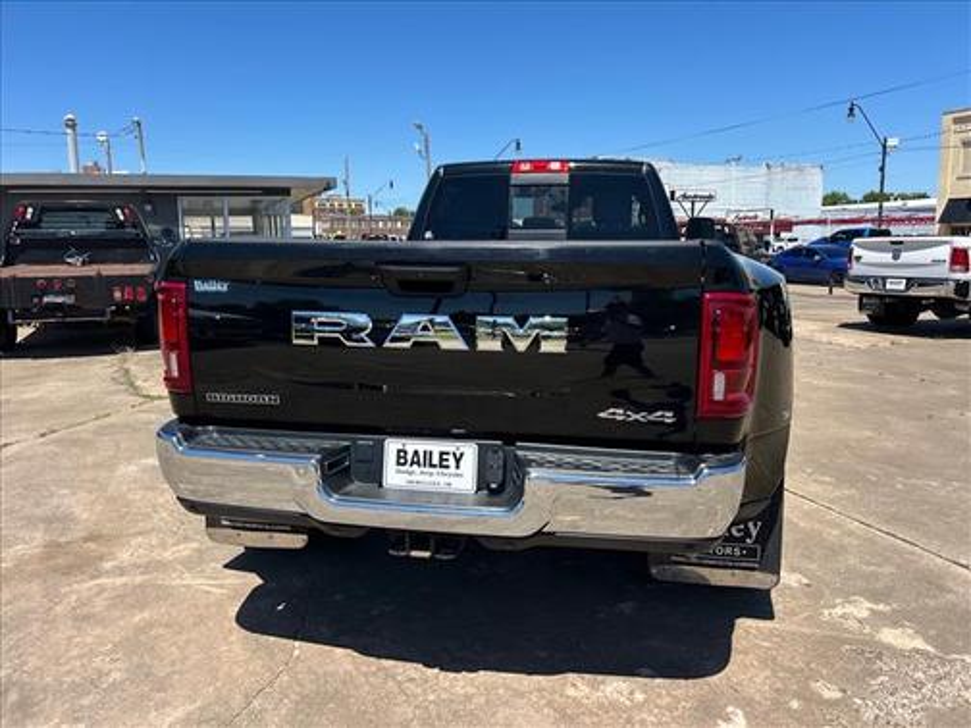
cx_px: 486
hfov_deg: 67.3
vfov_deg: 53.1
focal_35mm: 26
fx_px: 729
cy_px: 364
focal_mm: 5.7
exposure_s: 1/4630
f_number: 1.5
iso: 50
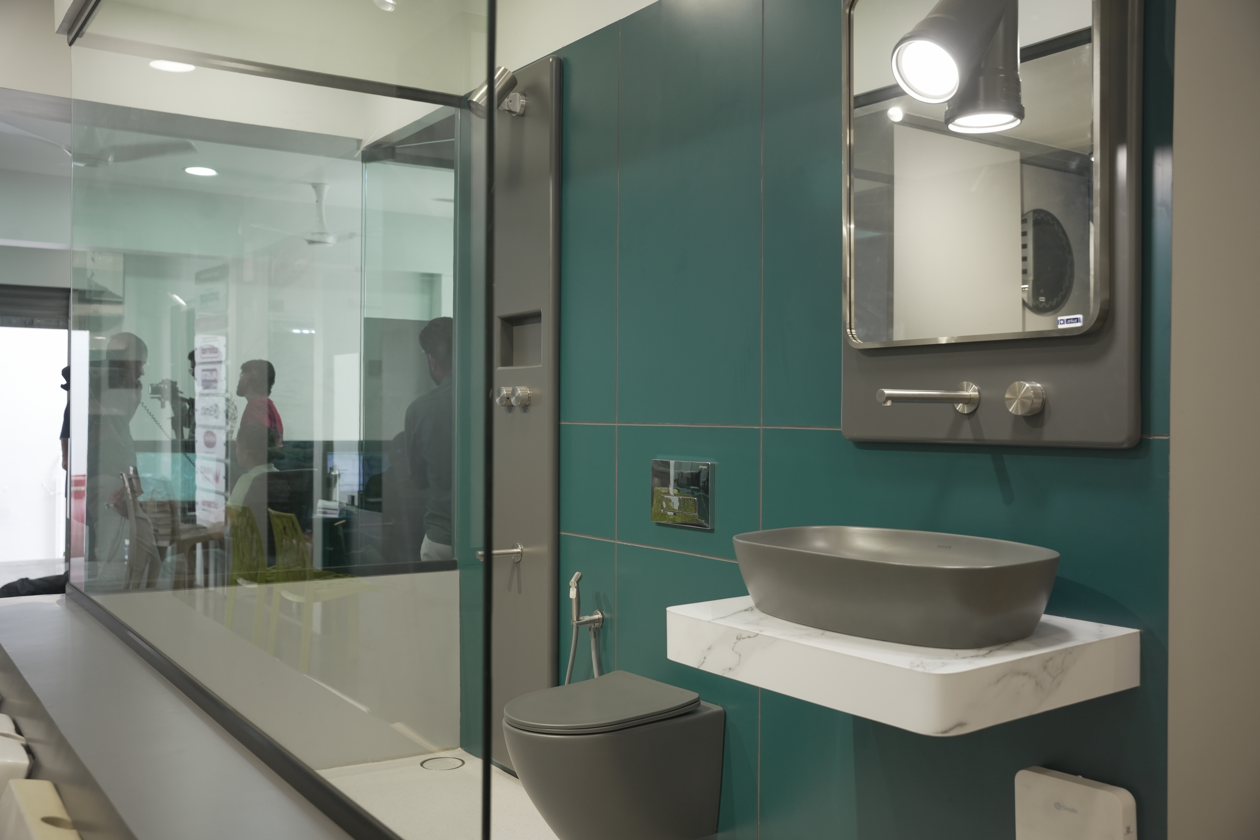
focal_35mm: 33
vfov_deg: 39.5
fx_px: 1169
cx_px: 630
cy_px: 420
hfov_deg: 56.6
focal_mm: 33.4
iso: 640
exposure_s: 1/100
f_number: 4.5
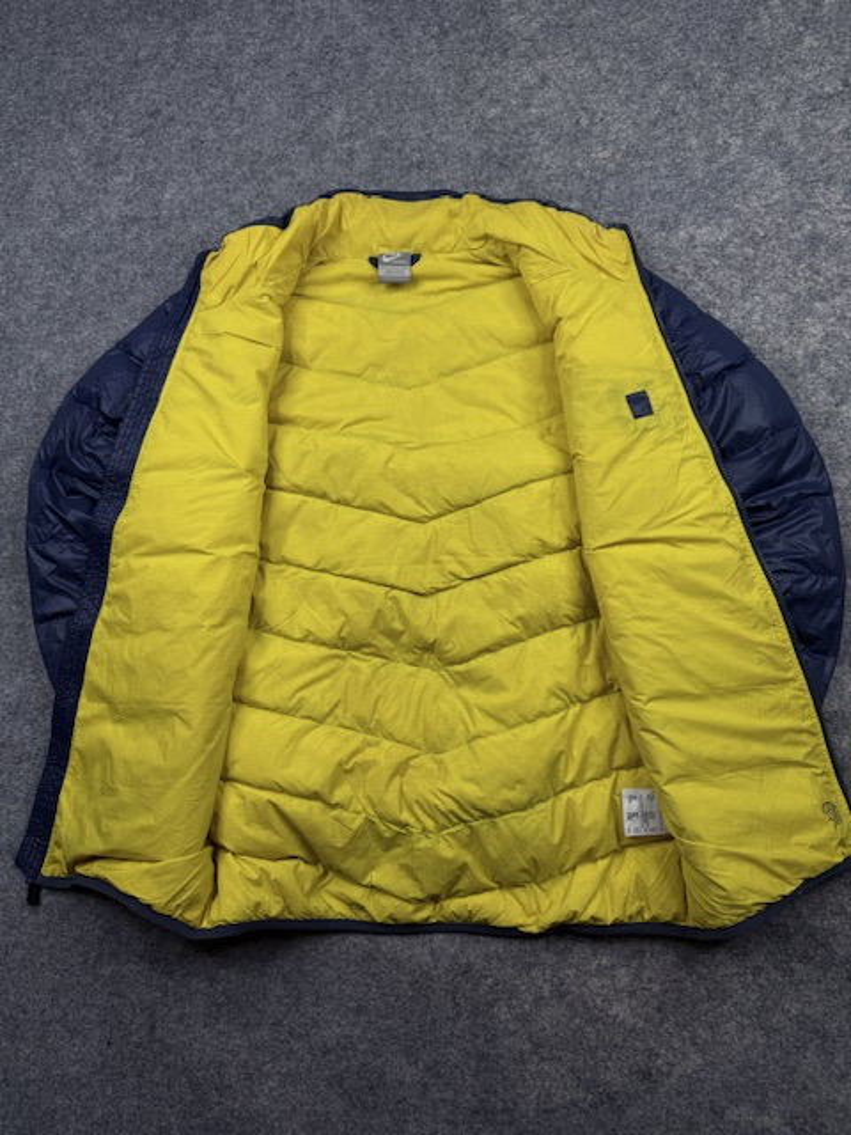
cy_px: 568
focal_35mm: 24
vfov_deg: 71.6
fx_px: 787
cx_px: 426
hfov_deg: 56.8
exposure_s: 1/344
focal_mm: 6.76
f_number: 1.78
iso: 80
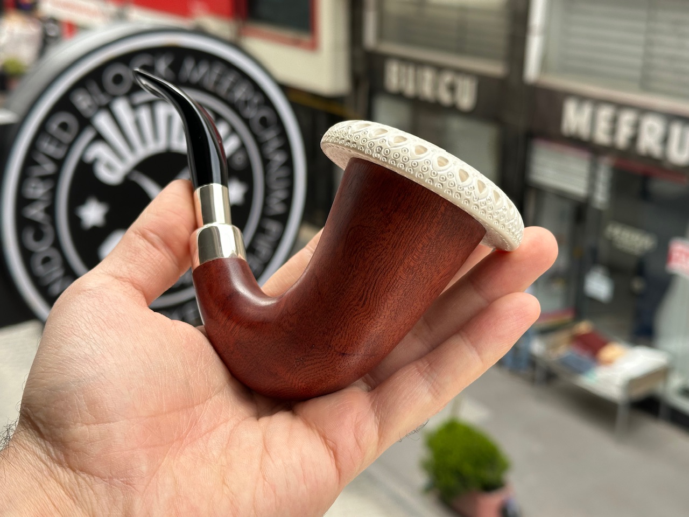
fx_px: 955
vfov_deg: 30.3
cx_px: 344
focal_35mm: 48
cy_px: 258
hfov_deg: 39.7
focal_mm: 6.86
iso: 64
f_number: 1.78
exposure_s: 1/919
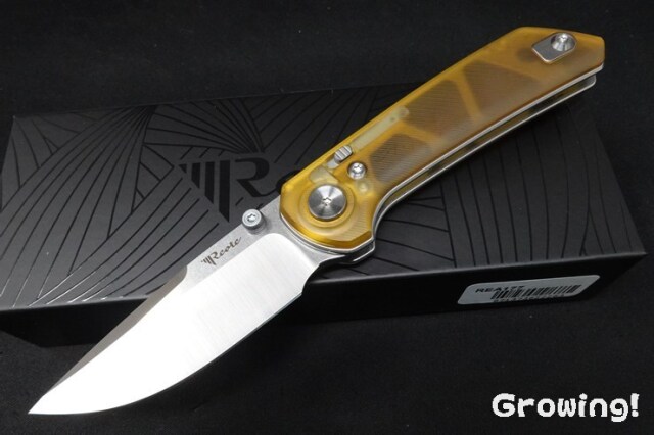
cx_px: 327
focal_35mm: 29
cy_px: 218
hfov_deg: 63.7
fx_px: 527
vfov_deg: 44.9
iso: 1600
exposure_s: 1/30
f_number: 11
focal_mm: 10.83
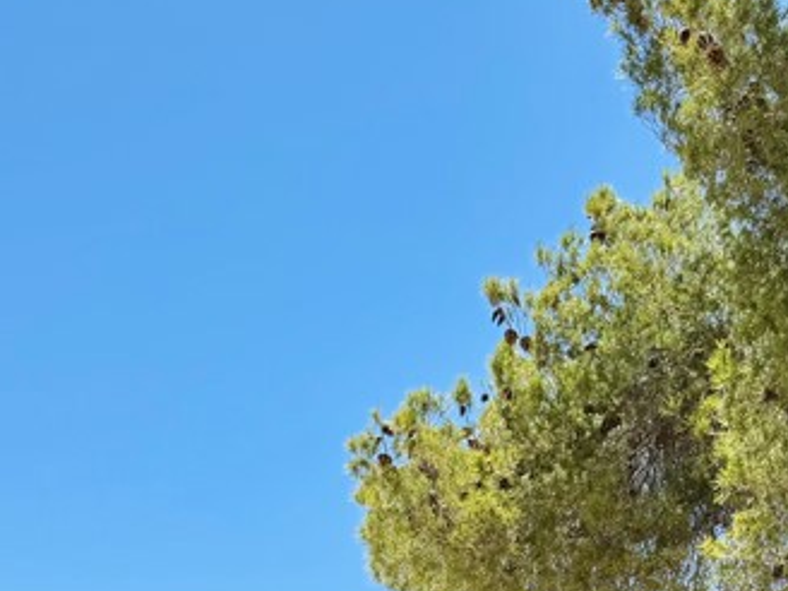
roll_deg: +0.2
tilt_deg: +5.4
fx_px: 1707
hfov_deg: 25.9
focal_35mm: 75
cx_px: 514
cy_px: 814
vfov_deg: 18.0
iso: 80
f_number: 1.78
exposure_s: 1/1139
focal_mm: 6.76
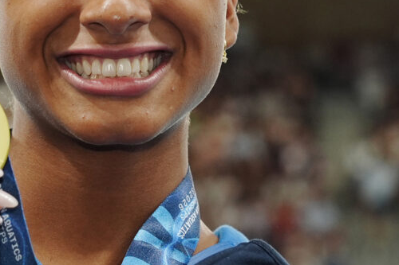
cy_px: 19
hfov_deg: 14.6
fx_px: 1551
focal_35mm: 140
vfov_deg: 9.7
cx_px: 113
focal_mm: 70
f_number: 4
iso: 1000
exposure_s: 1/400
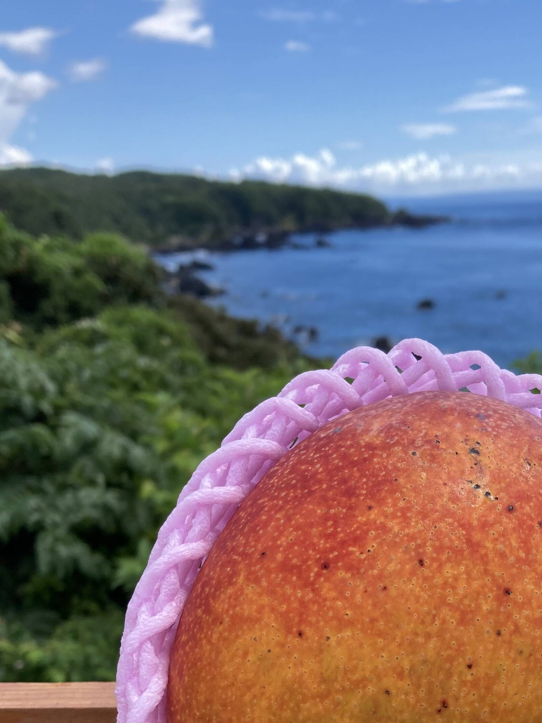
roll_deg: +1.1
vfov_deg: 35.6
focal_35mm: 51
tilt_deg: -20.8
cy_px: 632
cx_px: 375
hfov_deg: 28.3
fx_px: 1065
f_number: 1.8
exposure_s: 1/889
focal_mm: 3.99
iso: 20
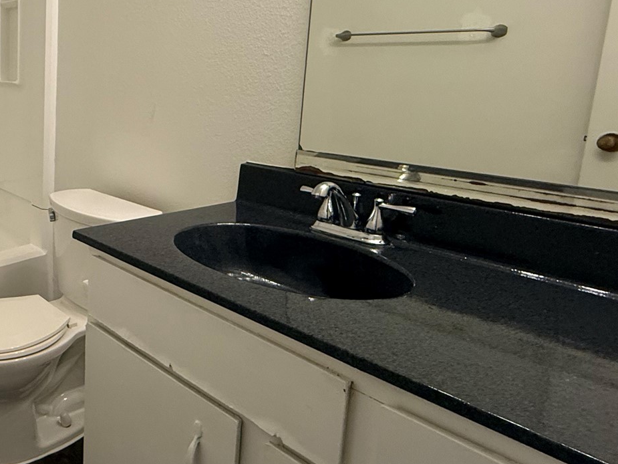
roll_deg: -0.1
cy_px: 164
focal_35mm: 31
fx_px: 554
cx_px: 28
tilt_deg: -10.0
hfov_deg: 49.7
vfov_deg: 44.9
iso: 250
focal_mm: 2.22
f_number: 2.2
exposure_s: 1/120
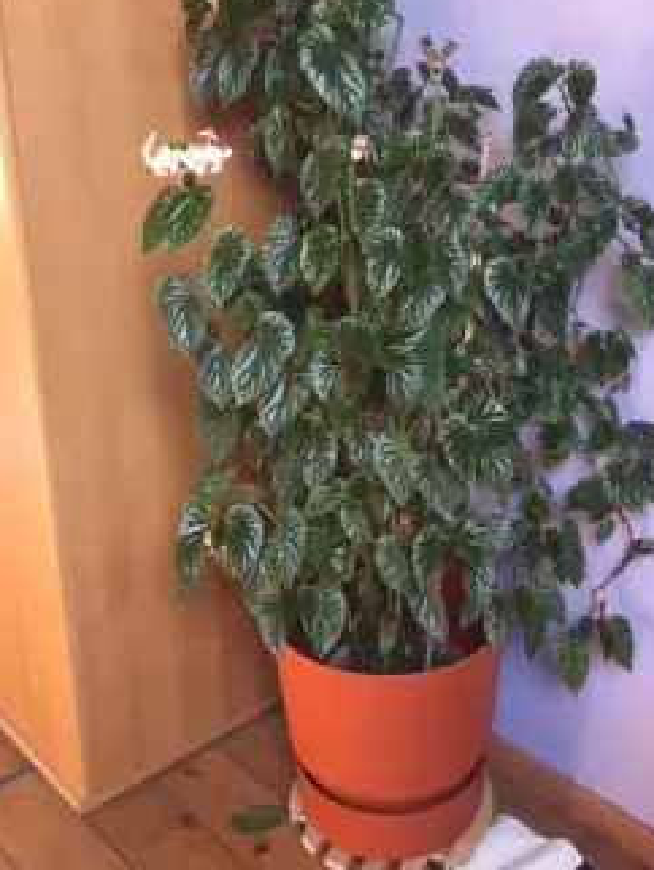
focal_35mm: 36
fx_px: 906
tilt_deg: -15.1
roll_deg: +0.6
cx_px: 400
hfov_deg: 39.5
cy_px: 351
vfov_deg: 51.0
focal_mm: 4.15
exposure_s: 1/33
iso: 100
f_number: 2.2
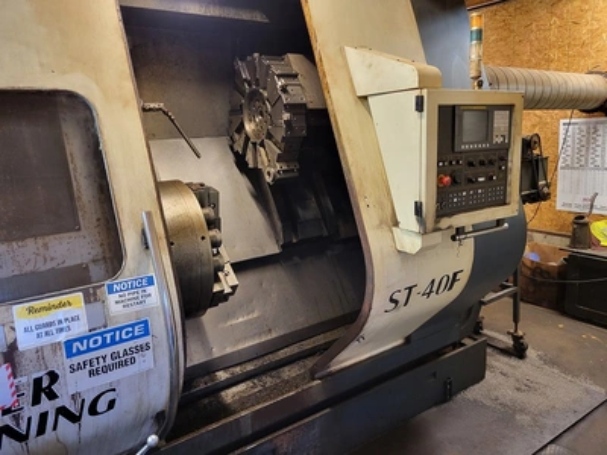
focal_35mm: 26
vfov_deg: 53.1
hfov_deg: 67.3
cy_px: 228
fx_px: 456
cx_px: 304
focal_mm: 5.4
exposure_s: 1/40
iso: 320
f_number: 1.8
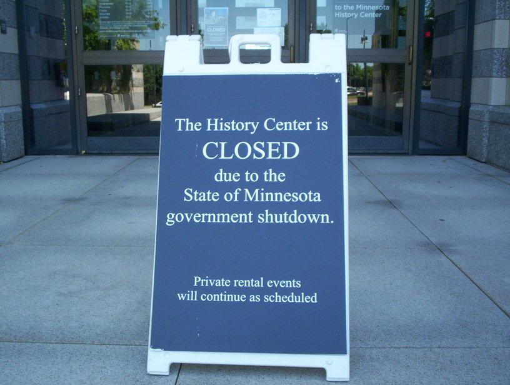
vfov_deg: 37.9
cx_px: 255
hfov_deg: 48.9
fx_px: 561
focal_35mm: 38
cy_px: 192
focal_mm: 4.99
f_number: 4.5
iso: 100
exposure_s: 1/99.4
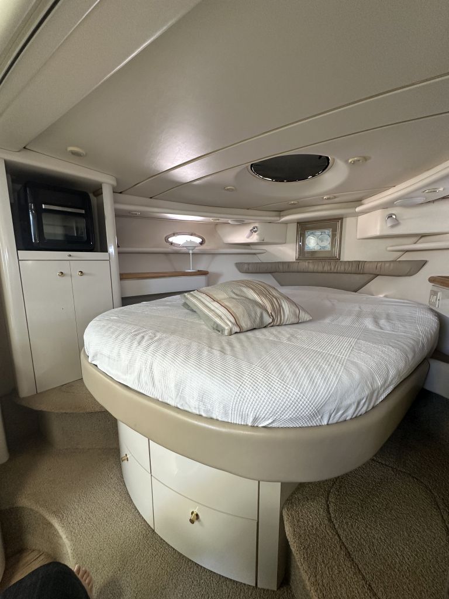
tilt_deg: -9.5
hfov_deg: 85.7
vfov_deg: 102.1
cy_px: 300
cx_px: 224
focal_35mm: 14
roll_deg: +1.1
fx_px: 242
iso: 200
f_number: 2.2
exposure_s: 1/99
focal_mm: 2.22
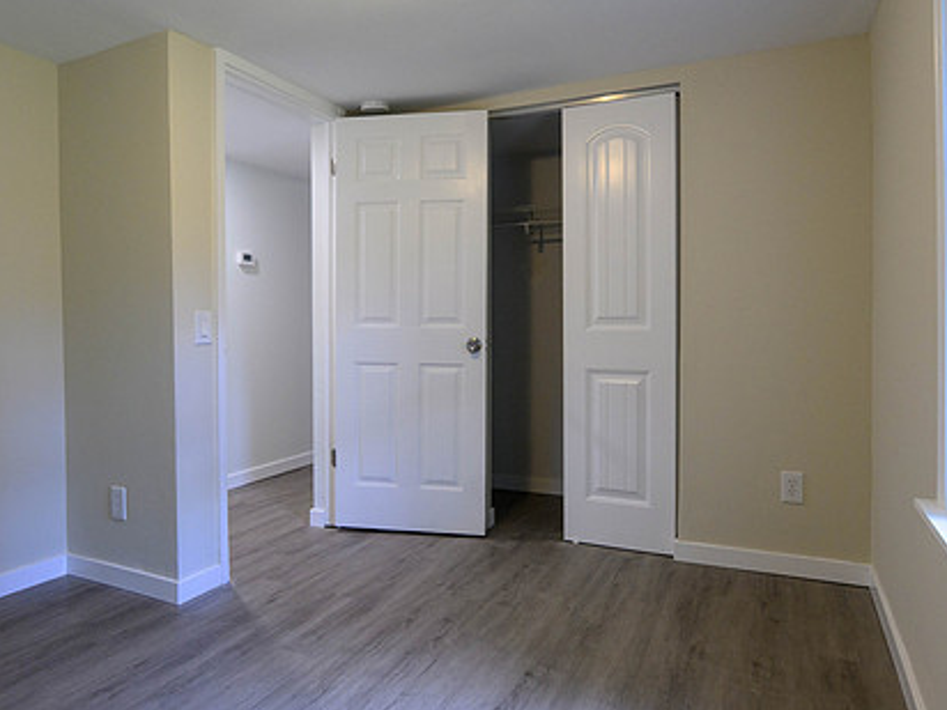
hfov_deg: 73.9
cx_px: 462
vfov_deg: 58.8
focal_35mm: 23
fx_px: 629
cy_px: 330
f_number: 5
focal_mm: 17
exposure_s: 1/100
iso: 1000
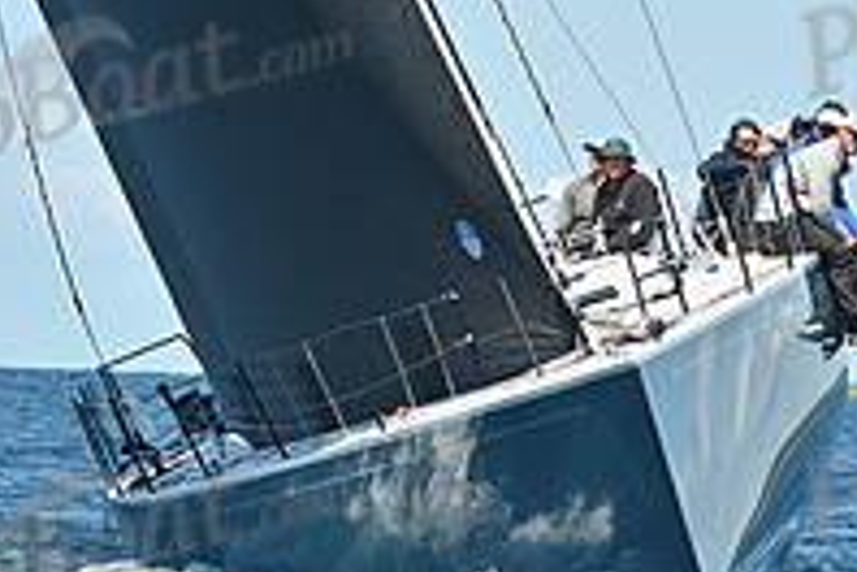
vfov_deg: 2.3
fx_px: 13949
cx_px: 580
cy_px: 271
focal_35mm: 586
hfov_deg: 3.5
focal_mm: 200
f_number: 10
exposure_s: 1/1000
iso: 320
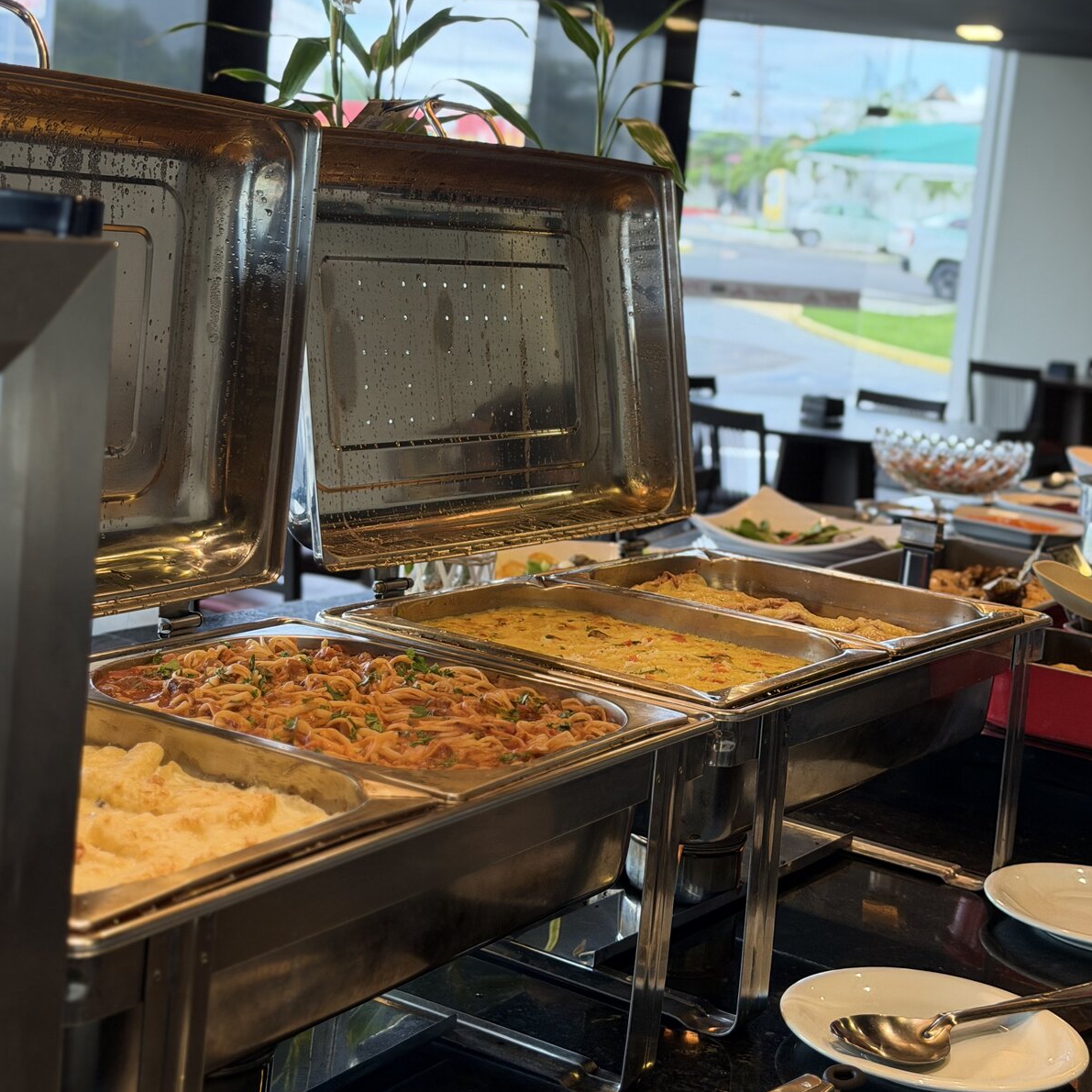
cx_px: 547
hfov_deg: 30.0
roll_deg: -5.7
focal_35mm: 57
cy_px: 401
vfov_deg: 29.9
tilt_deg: -5.0
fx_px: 2034
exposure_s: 1/149
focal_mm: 6.76
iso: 160
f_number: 1.78
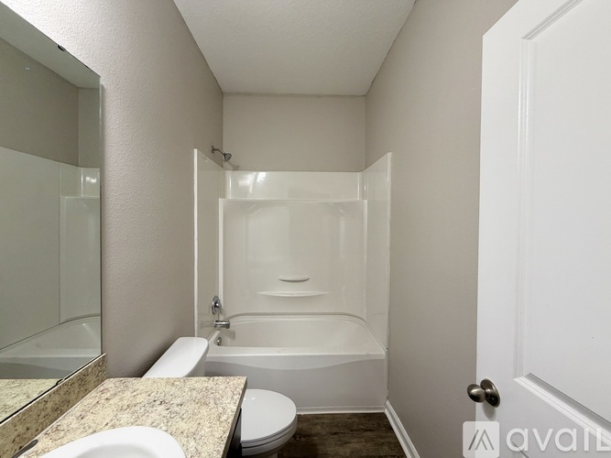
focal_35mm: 14
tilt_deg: -0.8
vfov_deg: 85.7
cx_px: 306
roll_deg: +0.1
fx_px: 247
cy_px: 229
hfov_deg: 102.1
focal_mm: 2.22
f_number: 2.2
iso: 200
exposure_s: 1/60
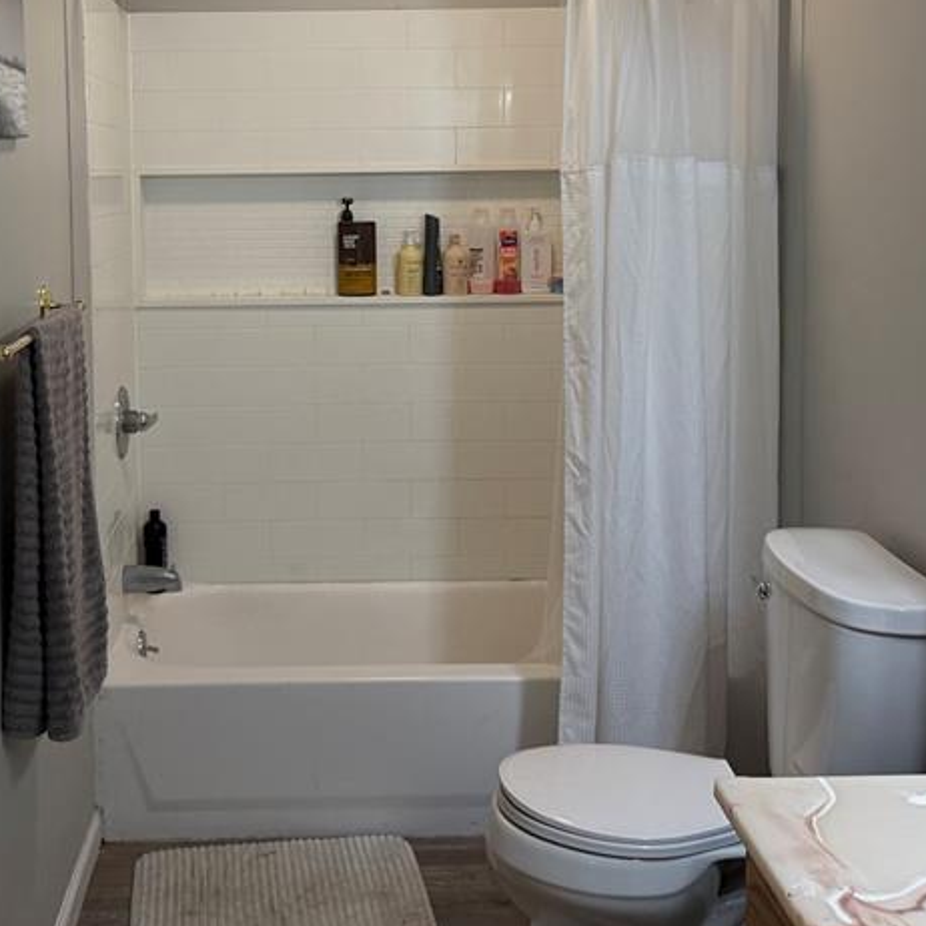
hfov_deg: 35.8
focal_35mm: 47
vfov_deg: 35.4
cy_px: 245
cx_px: 339
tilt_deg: -4.8
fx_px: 1422
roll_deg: +0.9
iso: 200
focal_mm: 6.76
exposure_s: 1/172
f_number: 1.78
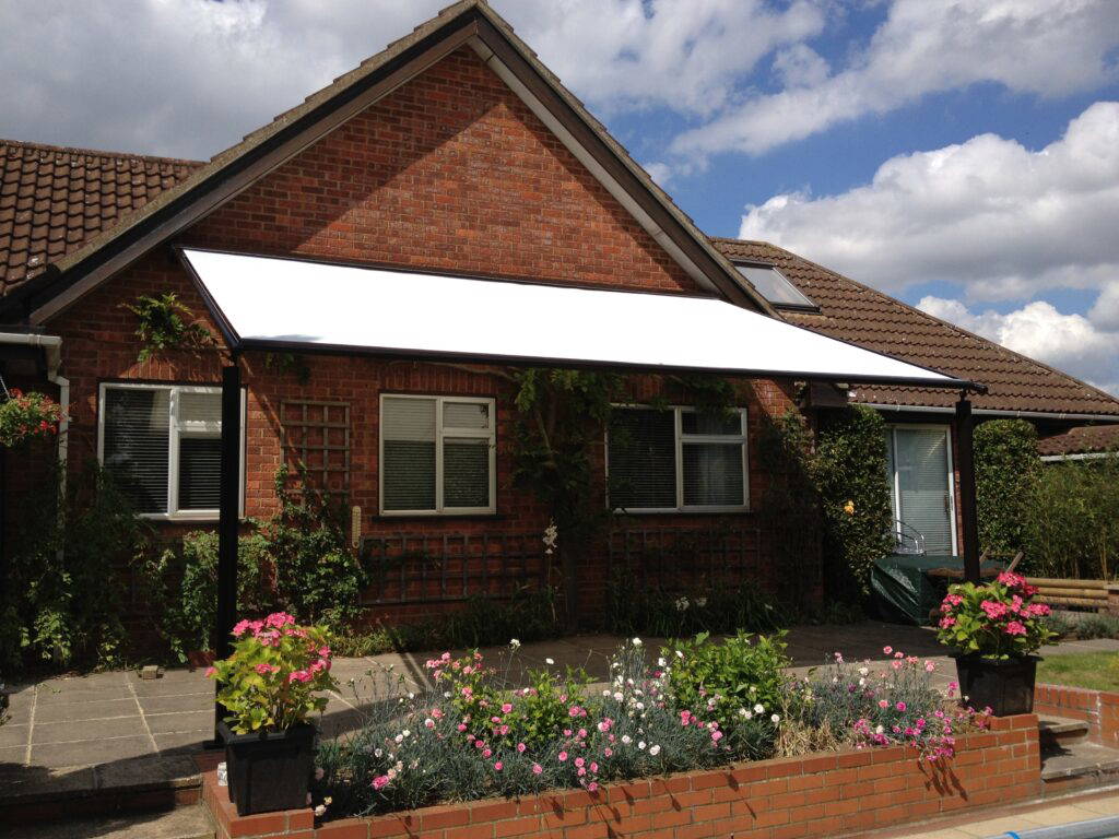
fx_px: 1131
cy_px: 420
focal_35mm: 35
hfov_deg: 52.6
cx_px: 560
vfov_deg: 40.7
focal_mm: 4.28
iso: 64
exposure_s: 1/2404
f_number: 2.4
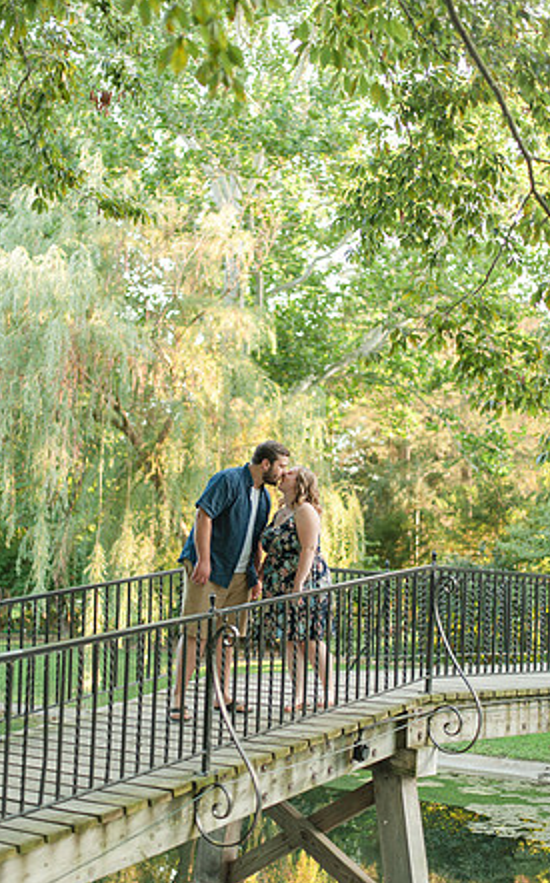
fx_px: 1249
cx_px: 259
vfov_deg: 38.9
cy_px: 443
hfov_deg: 24.8
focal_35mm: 52
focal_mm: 50
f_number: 1.8
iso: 640
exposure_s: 1/500
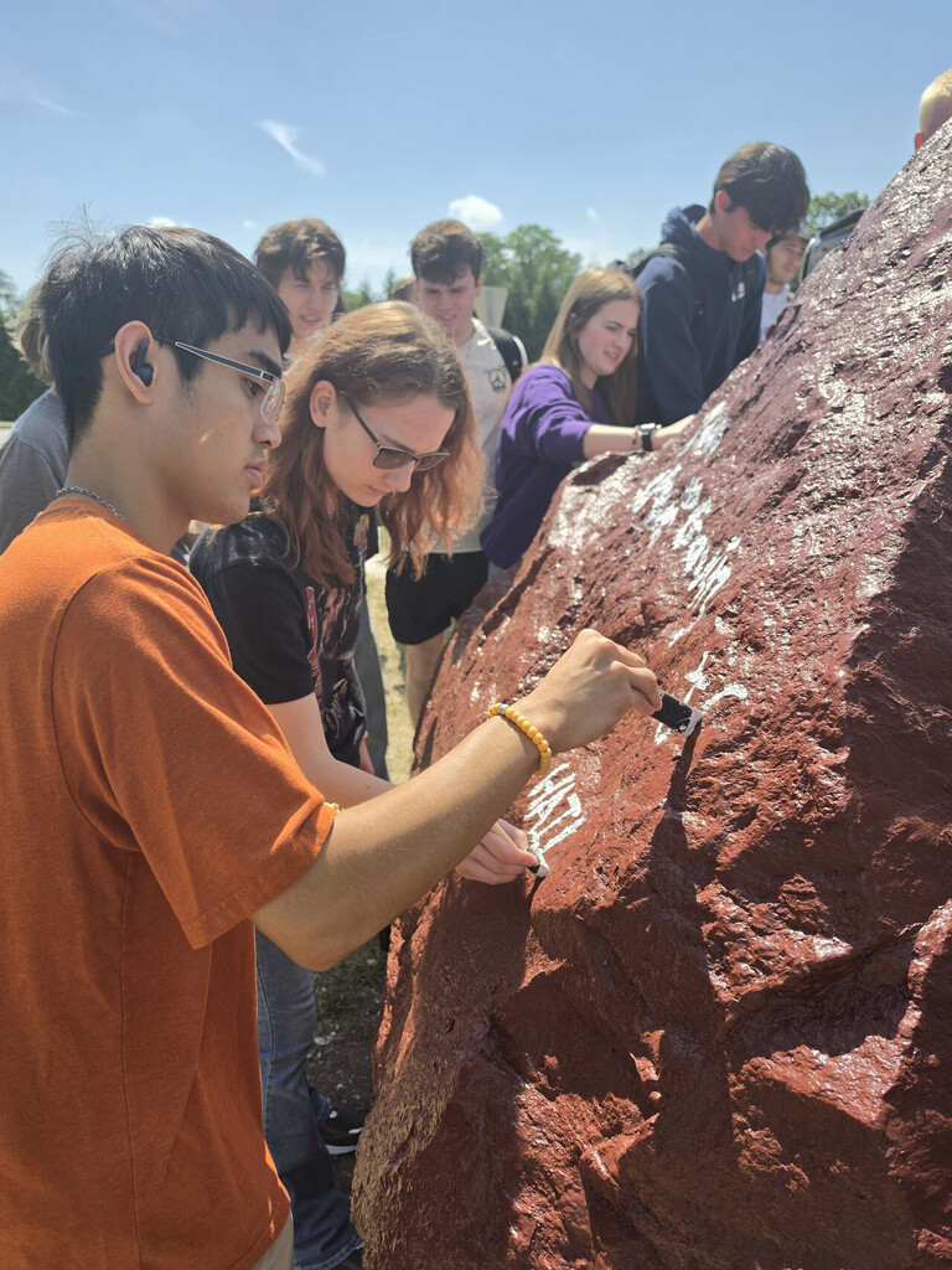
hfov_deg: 58.9
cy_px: 635
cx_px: 476
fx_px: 843
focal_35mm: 23
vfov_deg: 73.9
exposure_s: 1/5015
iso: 64
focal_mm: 6.5
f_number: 1.4
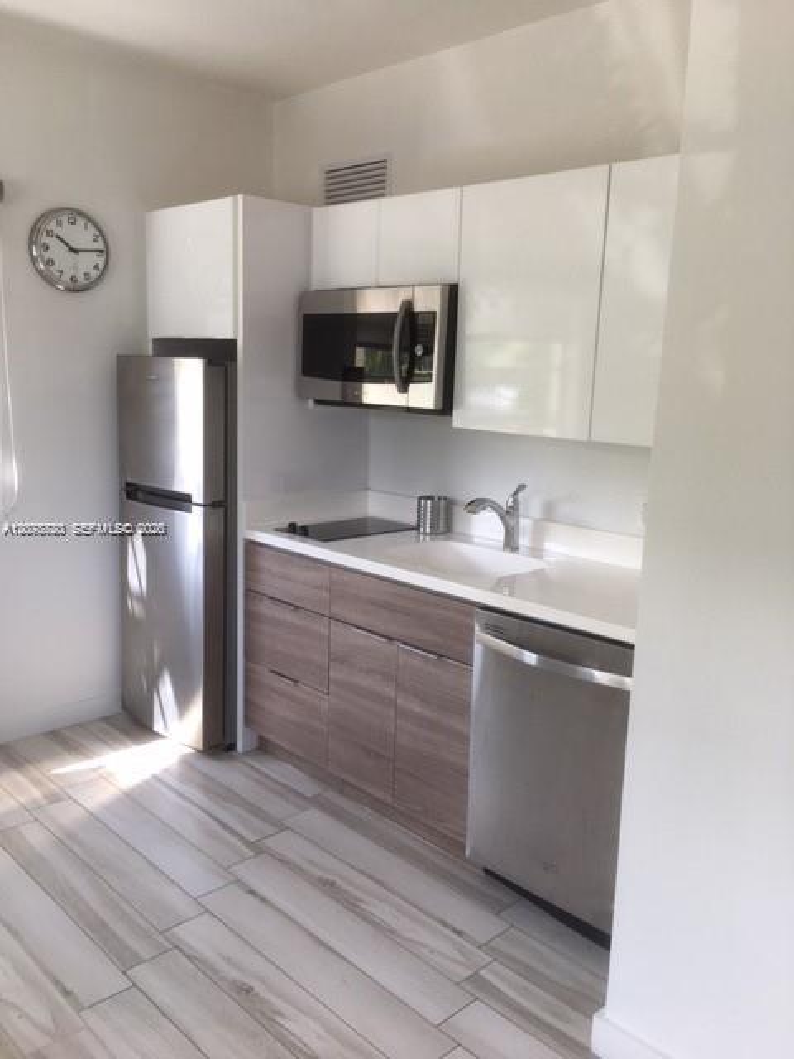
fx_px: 887
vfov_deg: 61.7
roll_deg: -1.9
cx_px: 397
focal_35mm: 29
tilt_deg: -10.4
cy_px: 530
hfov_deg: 48.2
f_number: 2.2
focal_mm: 4.15
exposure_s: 1/60
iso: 25
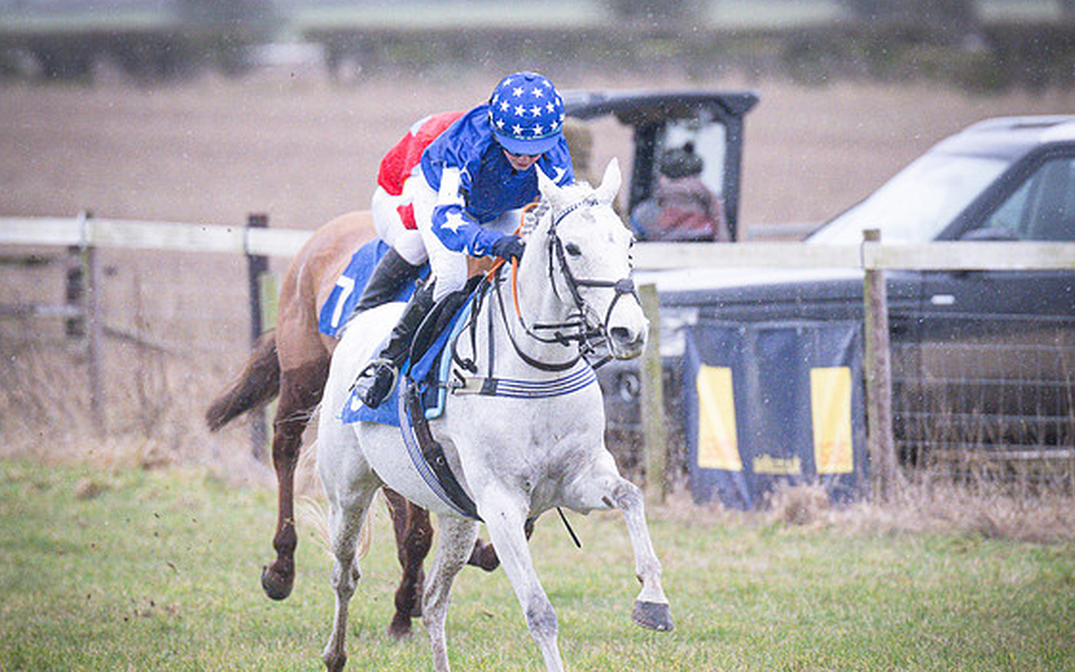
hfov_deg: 3.9
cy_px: 362
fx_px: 15942
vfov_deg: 2.4
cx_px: 383
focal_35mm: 544
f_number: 2.8
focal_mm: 200
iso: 1250
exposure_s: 1/1000
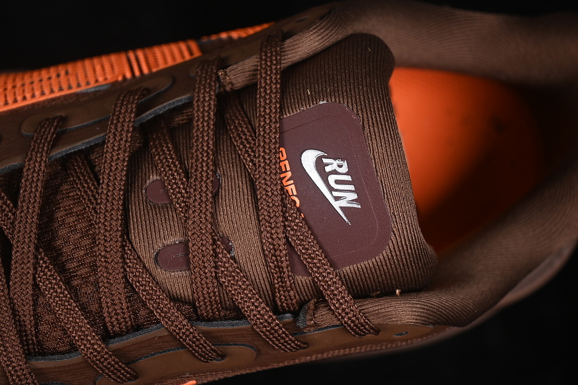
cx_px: 289
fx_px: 1204
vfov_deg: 18.2
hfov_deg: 27.0
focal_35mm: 75
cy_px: 192
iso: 160
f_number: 6.3
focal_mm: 50
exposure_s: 1/60
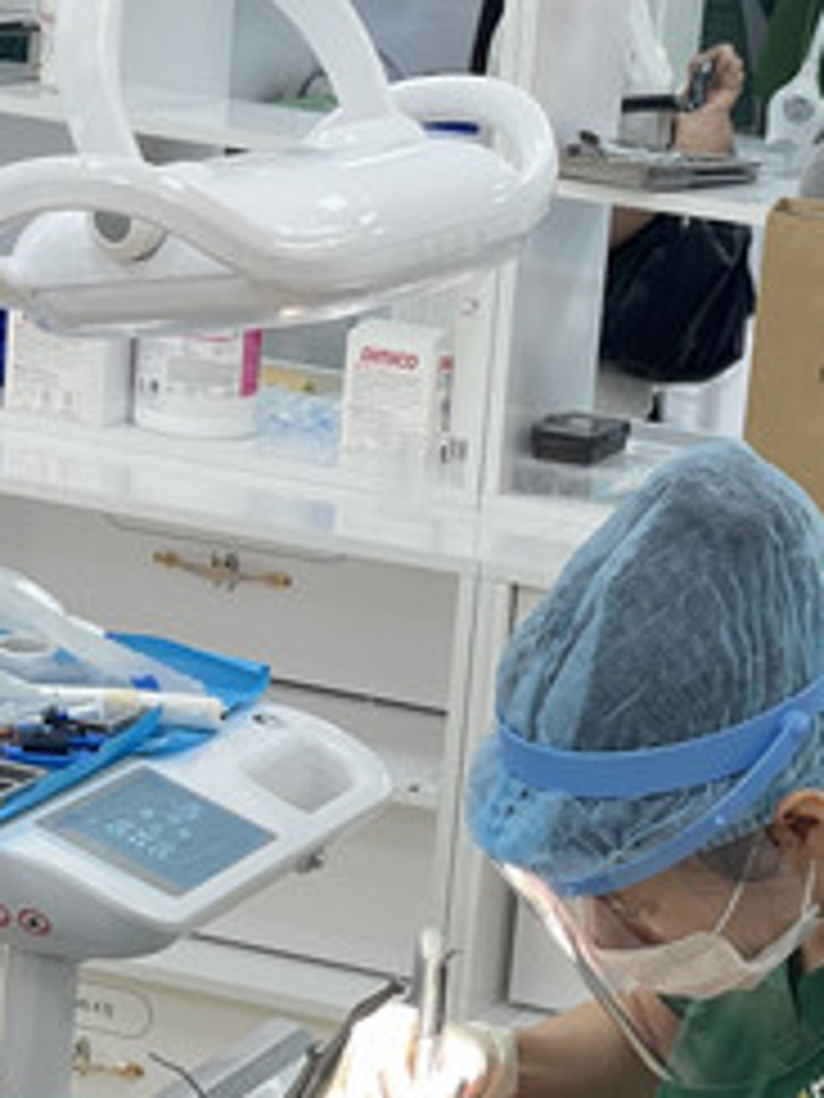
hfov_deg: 11.3
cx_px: 543
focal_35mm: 131
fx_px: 4158
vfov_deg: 14.8
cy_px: 1120
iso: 80
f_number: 2.2
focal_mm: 7.5
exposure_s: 1/100
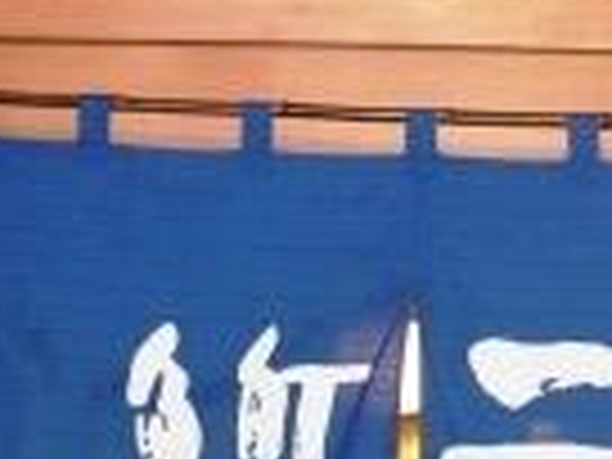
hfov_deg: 15.8
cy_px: 364
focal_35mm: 122
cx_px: 648
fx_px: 2157
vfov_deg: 12.1
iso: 250
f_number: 2.8
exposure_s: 1/30
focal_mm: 6.1
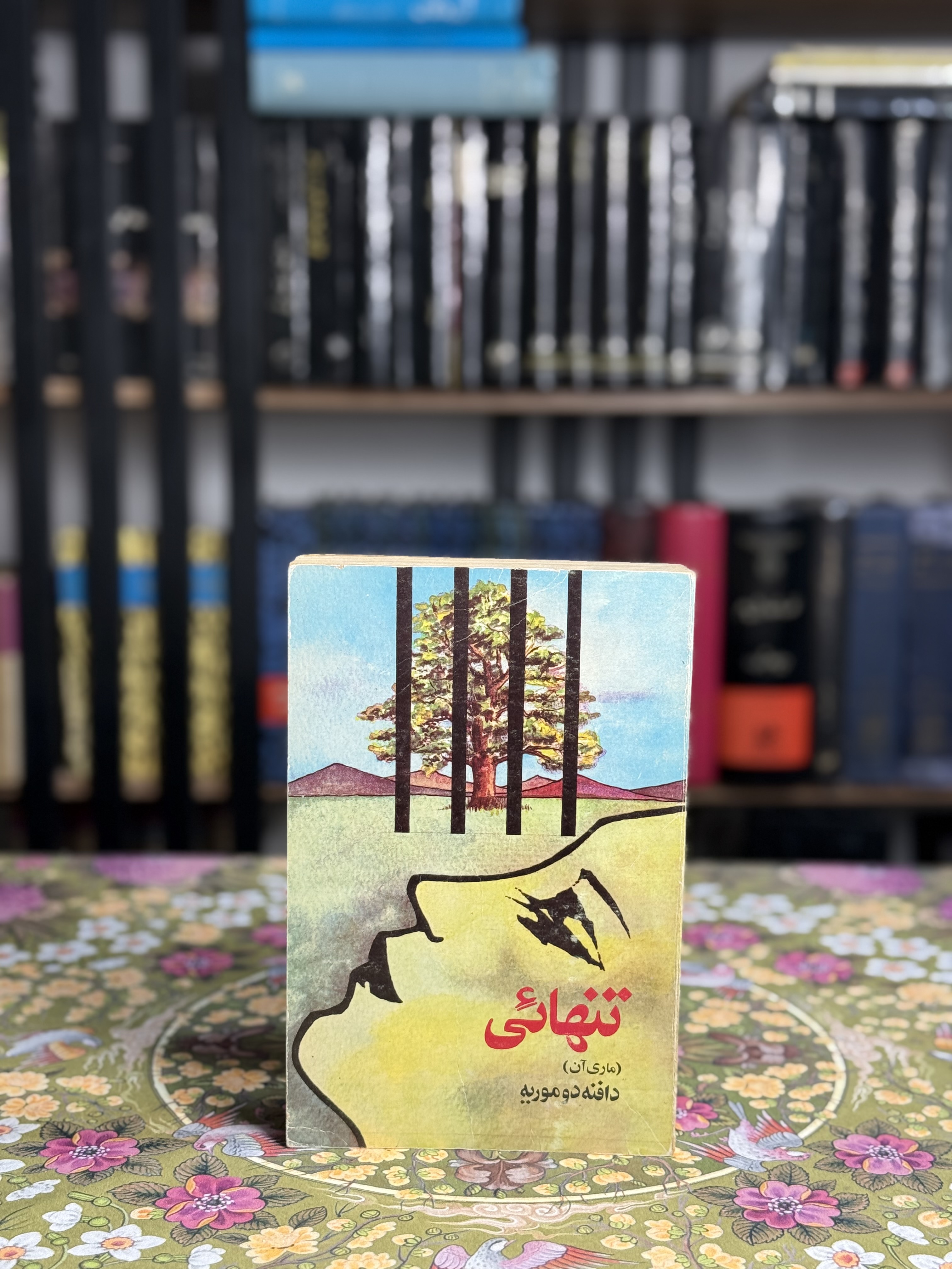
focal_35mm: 48
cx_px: 476
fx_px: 1760
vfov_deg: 39.7
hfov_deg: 30.3
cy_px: 634
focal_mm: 6.76
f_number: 1.78
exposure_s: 1/100
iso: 100
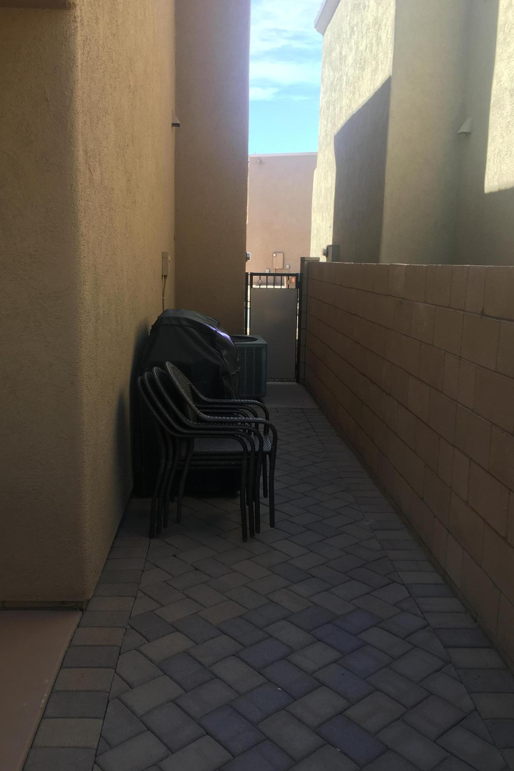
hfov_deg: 42.3
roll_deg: +0.3
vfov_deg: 60.3
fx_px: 664
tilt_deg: -8.0
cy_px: 379
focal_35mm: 31
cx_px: 228
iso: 25
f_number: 2.2
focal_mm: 4.15
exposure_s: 1/250
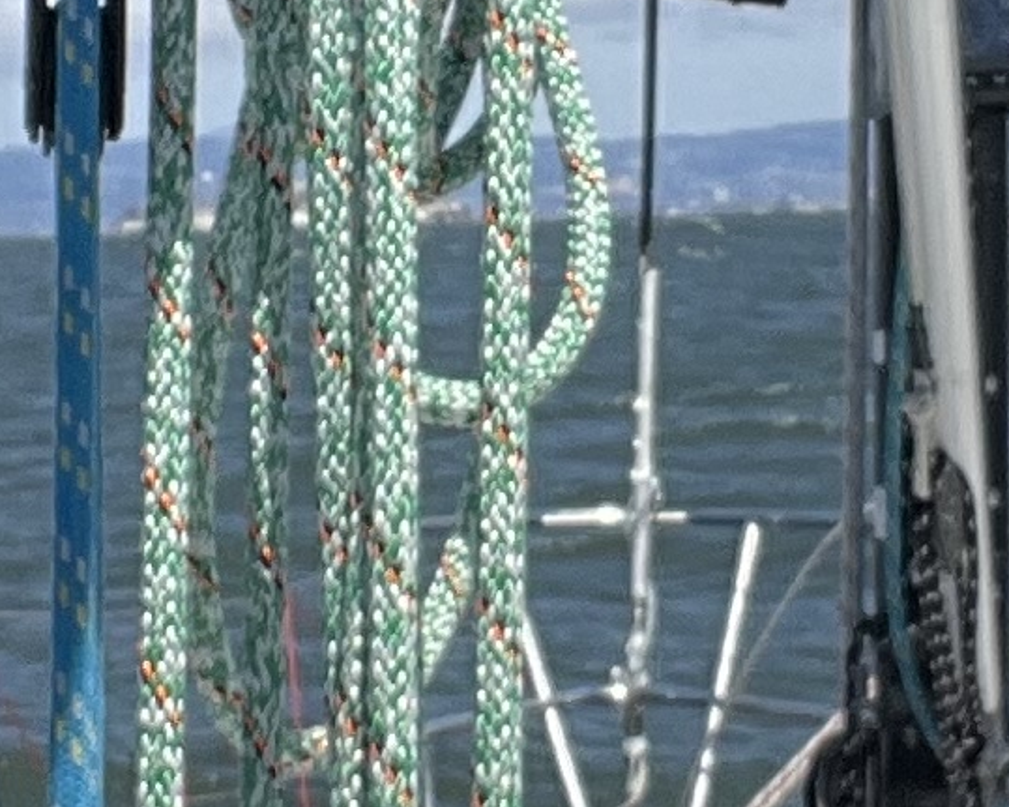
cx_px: 708
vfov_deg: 9.2
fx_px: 5016
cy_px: 75
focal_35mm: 168
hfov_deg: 11.5
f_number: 2.2
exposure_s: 1/1225
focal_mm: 2.71
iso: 25
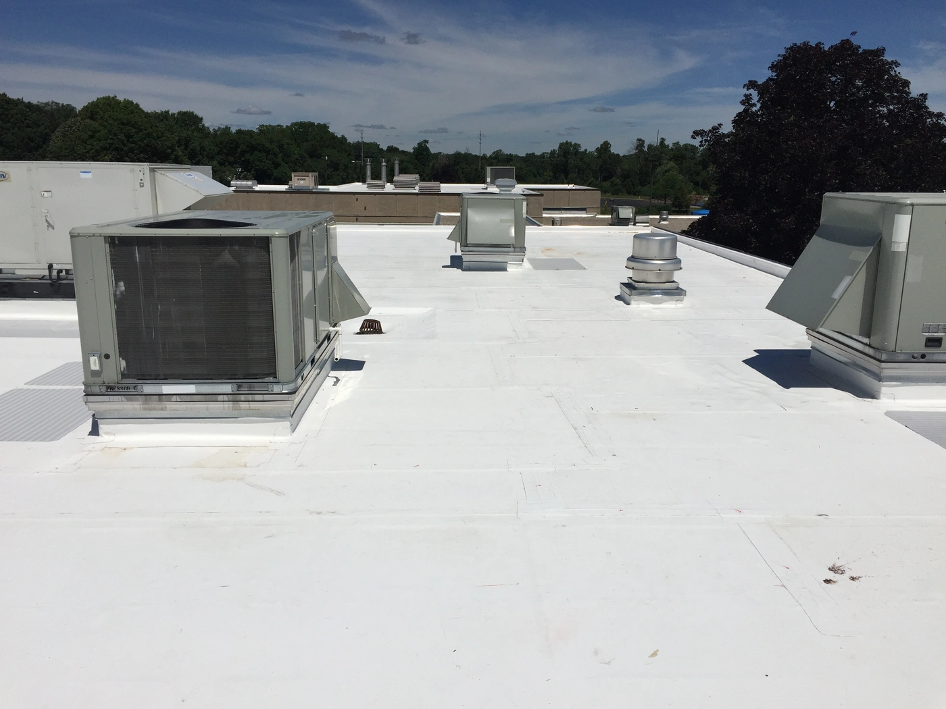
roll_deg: -0.8
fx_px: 793
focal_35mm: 29
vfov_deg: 48.2
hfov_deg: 61.7
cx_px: 473
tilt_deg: -11.8
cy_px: 354
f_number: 2.2
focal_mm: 4.15
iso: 32
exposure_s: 1/9901
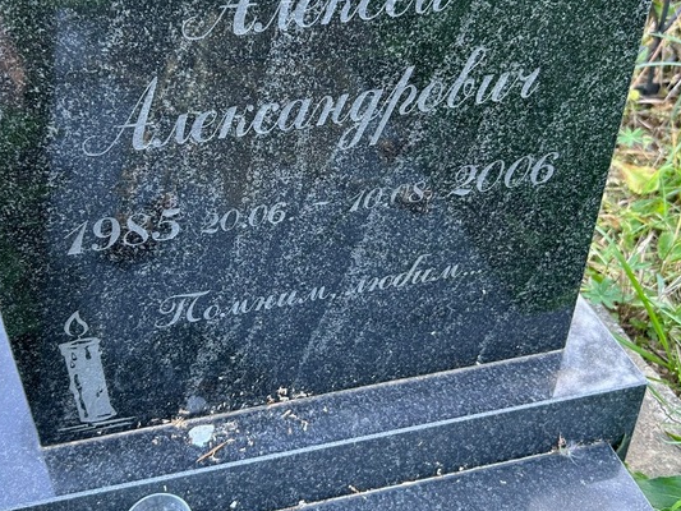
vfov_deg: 36.4
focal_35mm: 39
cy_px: 164
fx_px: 767
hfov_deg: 47.7
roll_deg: +2.3
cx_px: 295
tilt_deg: -31.8
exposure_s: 1/121
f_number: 1.5
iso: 80
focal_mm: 5.7
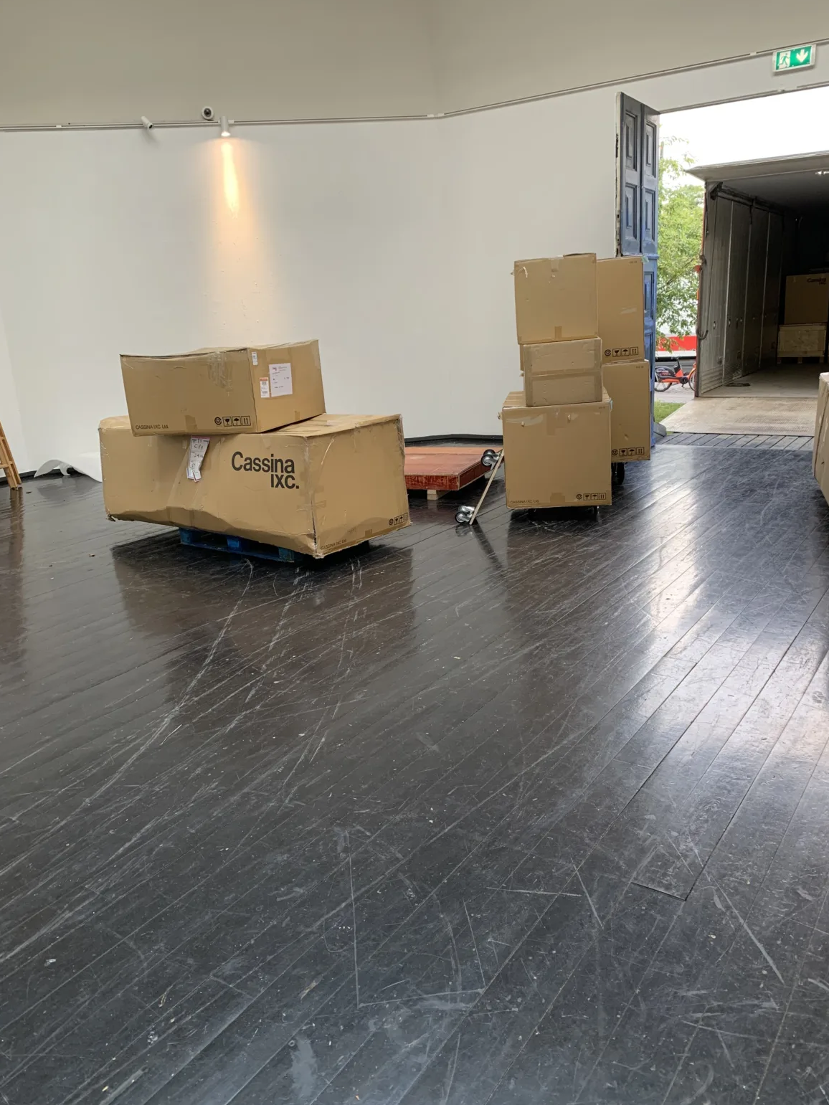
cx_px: 410
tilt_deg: -14.6
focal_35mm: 27
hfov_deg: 51.4
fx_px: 862
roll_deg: +3.8
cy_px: 564
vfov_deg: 65.3
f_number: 1.8
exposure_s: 1/99
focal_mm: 4.25
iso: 100
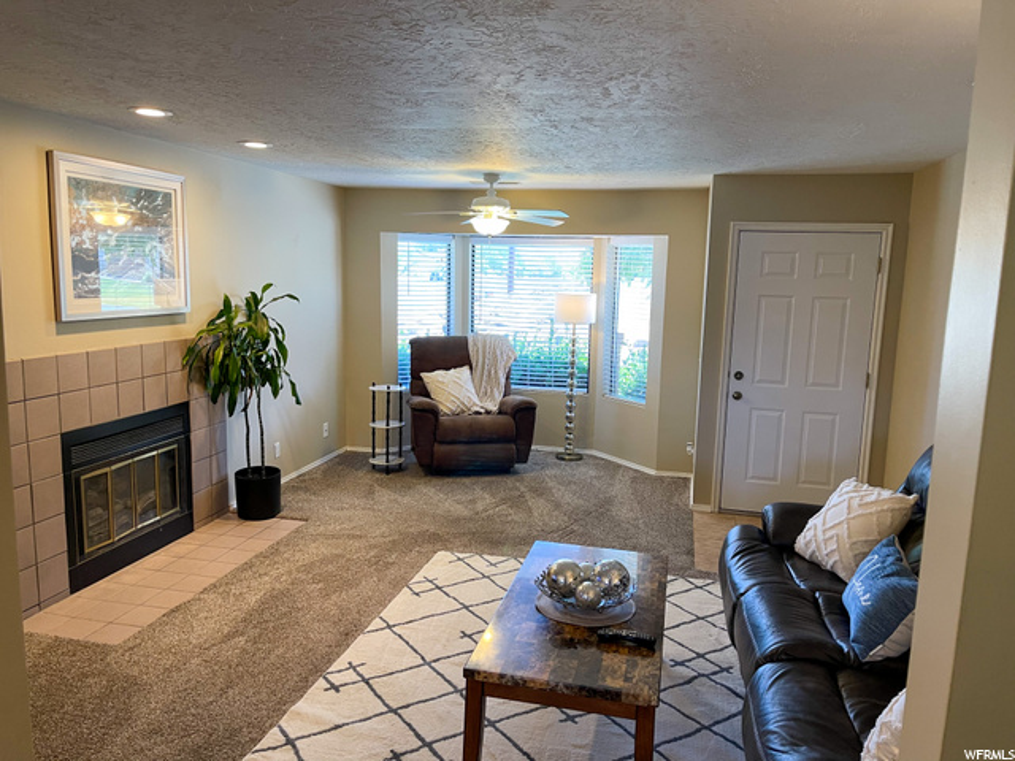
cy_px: 380
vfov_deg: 53.1
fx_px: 762
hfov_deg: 67.3
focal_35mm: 26
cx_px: 508
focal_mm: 5.1
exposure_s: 1/60
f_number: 1.6
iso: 100
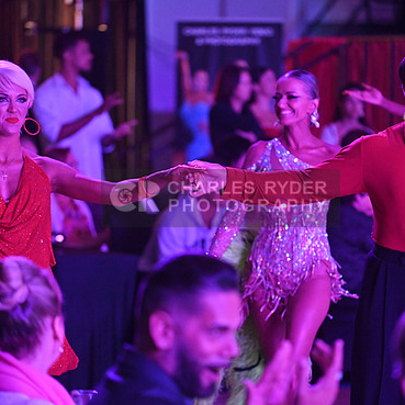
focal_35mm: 234
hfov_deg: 7.5
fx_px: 3097
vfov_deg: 7.5
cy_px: 198
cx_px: 221
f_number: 4
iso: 4000
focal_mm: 175
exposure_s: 1/400
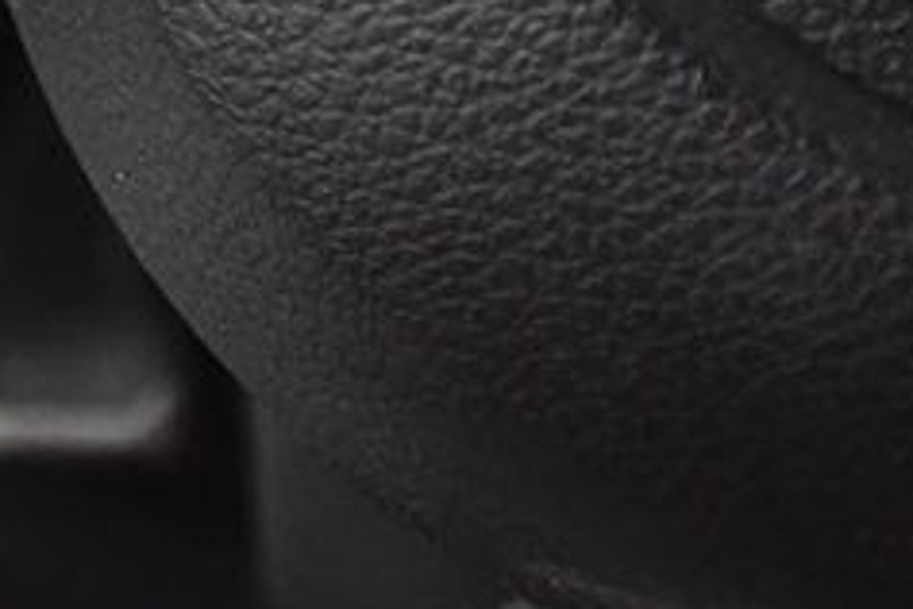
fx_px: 6898
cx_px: -478
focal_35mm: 272
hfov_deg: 7.4
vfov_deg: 5.0
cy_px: -615
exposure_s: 1/160
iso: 2500
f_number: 4.5
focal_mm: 42
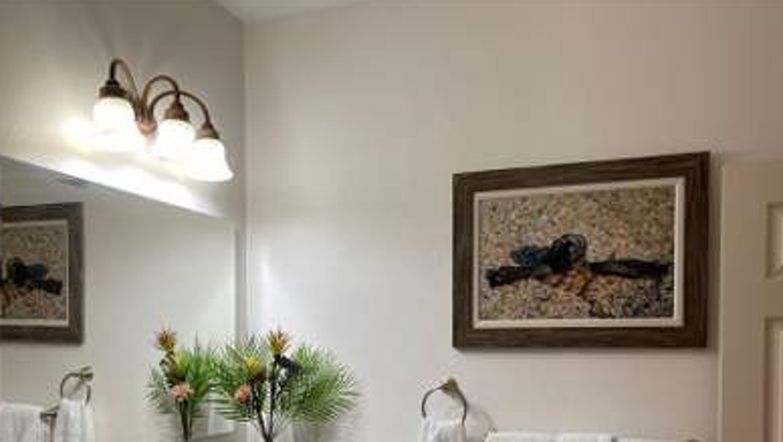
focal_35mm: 35
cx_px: 402
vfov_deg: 32.8
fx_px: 727
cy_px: 355
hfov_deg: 56.6
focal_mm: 5.1
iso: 80
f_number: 1.6
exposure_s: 1/120
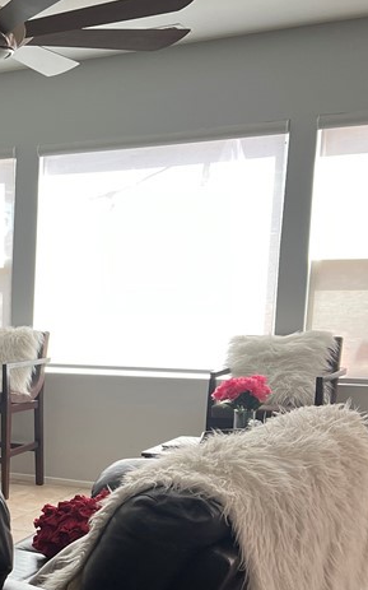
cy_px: 437
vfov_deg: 32.9
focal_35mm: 61
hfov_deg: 18.4
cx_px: -210
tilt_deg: -10.3
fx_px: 980
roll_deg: +1.2
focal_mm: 5.7
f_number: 1.5
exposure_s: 1/120
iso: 125
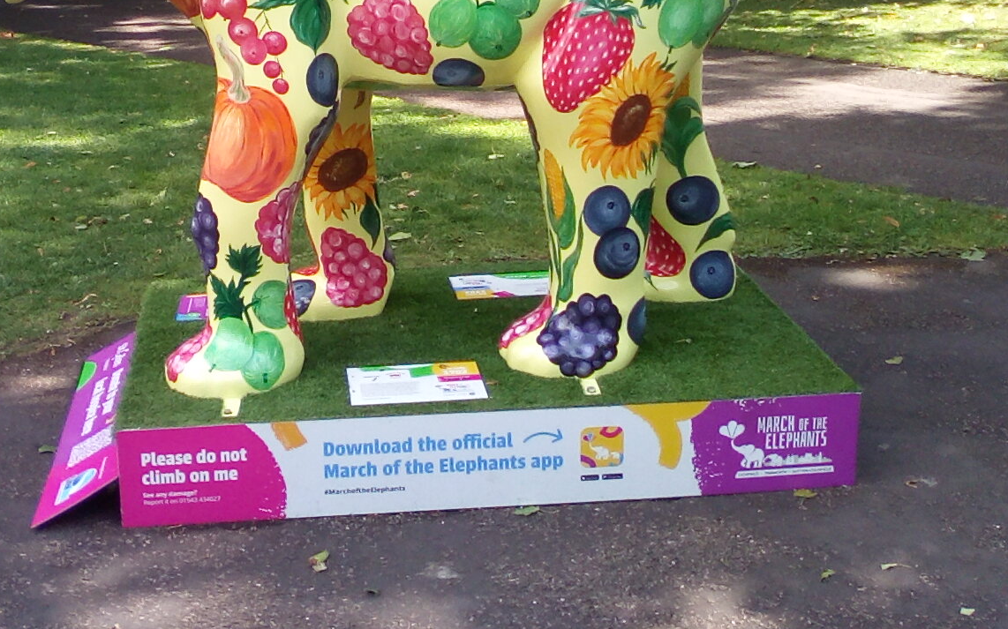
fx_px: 1428
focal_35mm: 52
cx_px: 331
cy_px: 115
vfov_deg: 24.4
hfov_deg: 38.4
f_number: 2.8
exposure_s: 1/151
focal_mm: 2.9
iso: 56
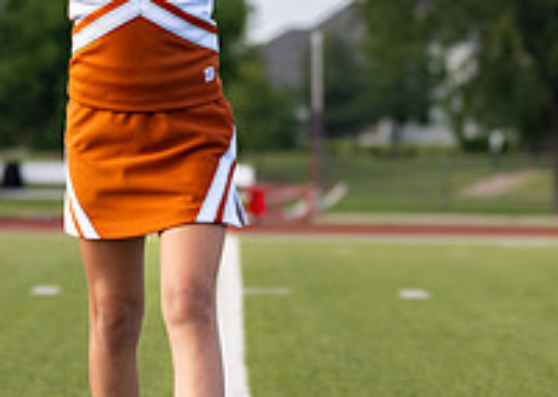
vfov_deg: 5.3
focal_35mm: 269
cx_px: 193
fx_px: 4257
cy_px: 186
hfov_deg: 7.5
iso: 400
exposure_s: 1/3200
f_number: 2.8
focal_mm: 70
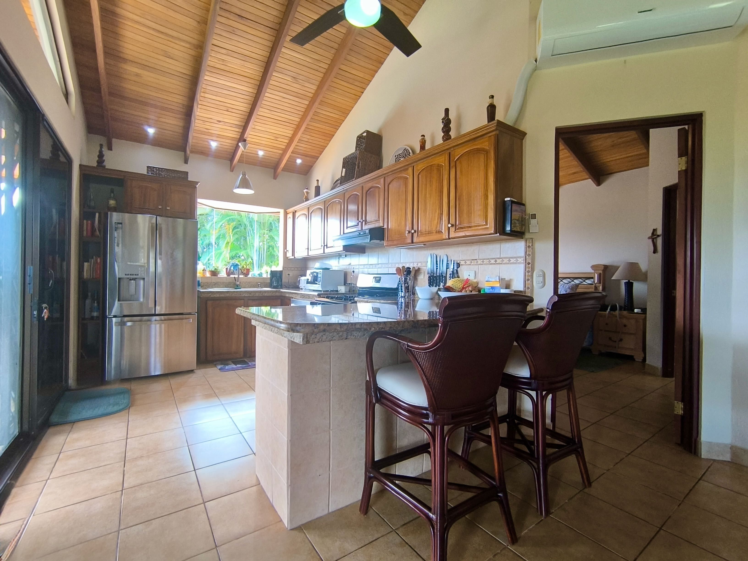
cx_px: 374
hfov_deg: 94.5
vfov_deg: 78.1
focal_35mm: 16
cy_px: 280
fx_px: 346
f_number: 2.2
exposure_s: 1/50
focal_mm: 1.65
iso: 160
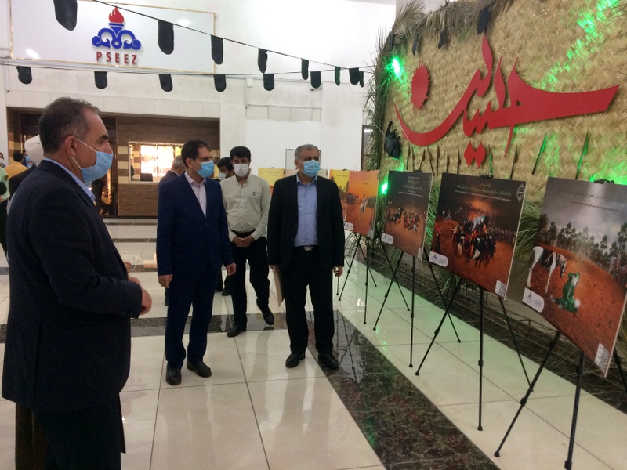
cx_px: 314
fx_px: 525
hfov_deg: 61.7
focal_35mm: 29
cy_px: 235
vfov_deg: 48.2
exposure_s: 1/33
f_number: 2.2
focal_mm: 4.15
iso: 200
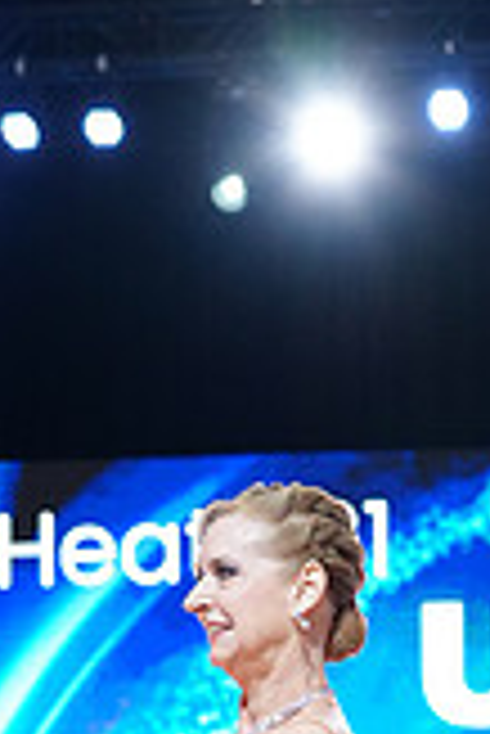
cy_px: 1180
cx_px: 578
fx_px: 4360
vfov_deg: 9.3
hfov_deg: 6.4
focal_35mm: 214
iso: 2000
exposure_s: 1/250
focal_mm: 60
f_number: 4
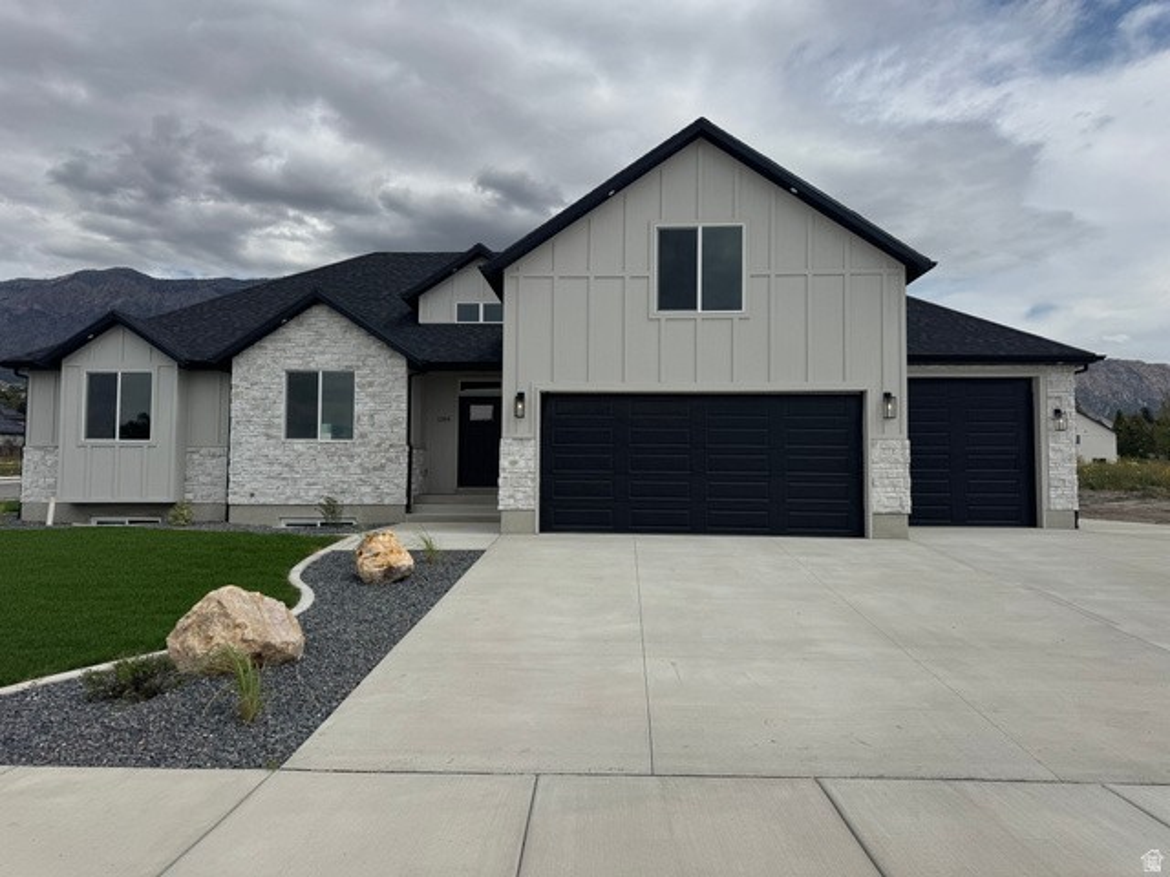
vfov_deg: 56.8
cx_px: 585
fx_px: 811
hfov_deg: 71.6
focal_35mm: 24
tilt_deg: +2.9
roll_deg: -0.5
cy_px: 438
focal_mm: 6.76
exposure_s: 1/9009
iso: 80
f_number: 1.78
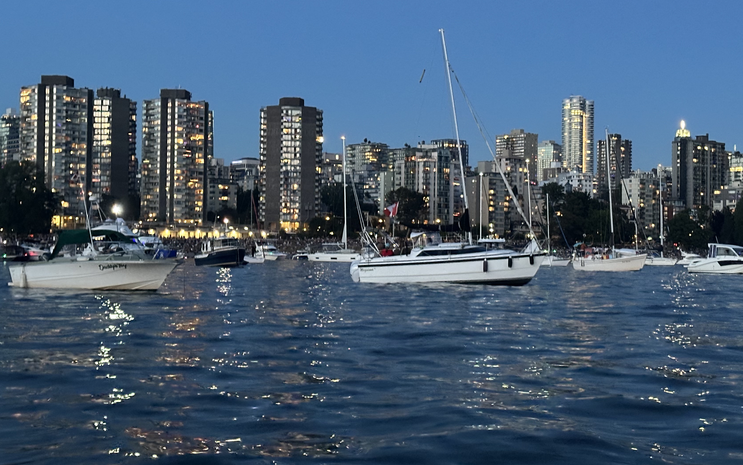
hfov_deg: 33.4
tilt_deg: +2.1
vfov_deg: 21.3
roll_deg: -1.3
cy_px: 205
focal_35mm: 61
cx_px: 419
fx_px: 1235
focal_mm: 6.86
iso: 640
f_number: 1.78
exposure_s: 1/28
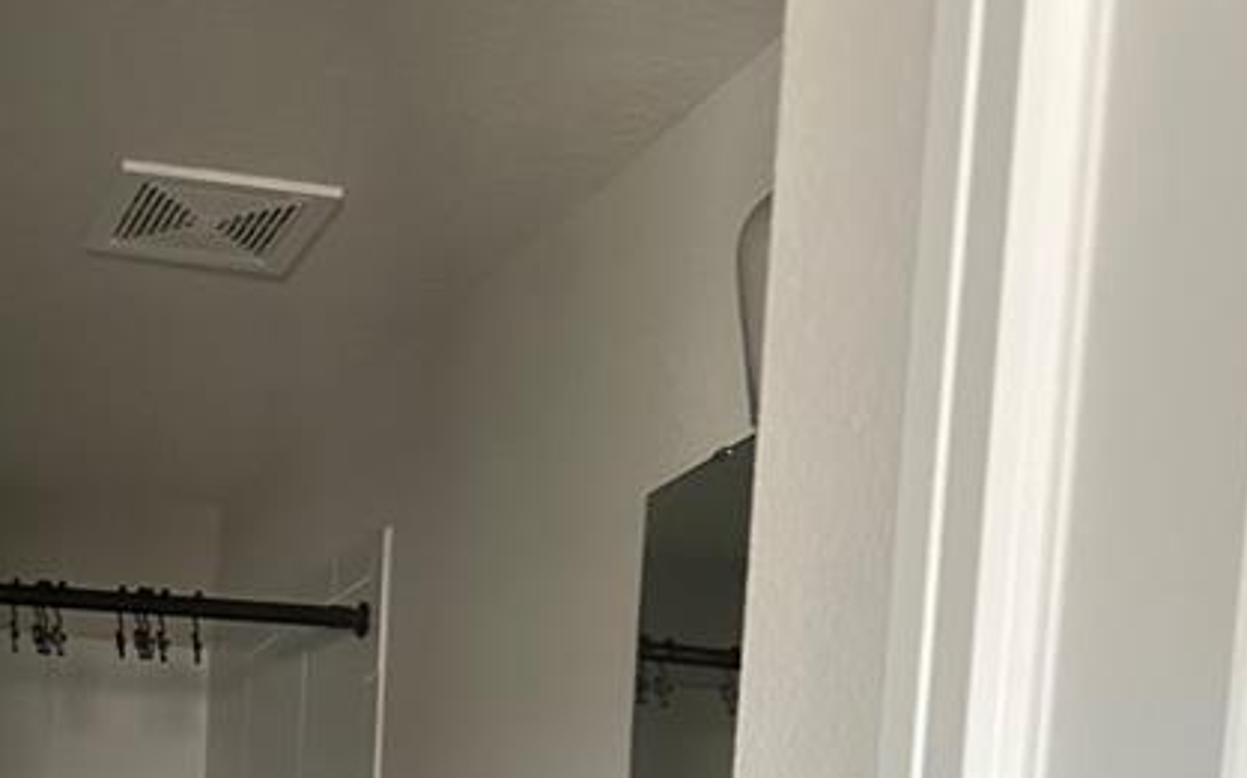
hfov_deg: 27.3
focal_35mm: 73
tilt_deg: -9.2
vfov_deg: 14.4
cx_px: 140
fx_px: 2480
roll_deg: -2.4
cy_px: 1631
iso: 640
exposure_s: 1/60
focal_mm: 6.86
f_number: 1.78
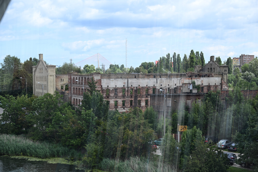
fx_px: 430
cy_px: 86
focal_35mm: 60
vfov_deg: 22.6
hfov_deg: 33.4
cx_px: 129
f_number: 5
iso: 100
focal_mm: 60
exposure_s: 1/400
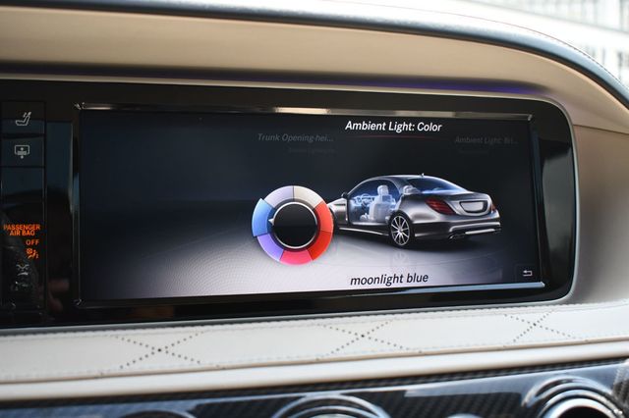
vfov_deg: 31.9
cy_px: 209
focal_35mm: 42
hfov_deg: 46.4
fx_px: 733
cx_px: 314
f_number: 4.2
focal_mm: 28
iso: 400
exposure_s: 1/250
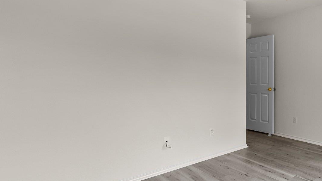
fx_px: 205
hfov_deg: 67.5
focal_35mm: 24
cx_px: 267
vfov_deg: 47.6
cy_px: 81
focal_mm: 12
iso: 640
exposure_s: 1/8
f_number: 11
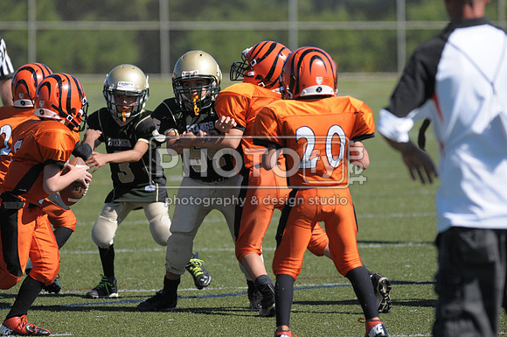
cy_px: 168
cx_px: 254
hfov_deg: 5.7
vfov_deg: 3.8
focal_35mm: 360
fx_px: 5063
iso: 640
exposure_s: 1/4000
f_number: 4
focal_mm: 240
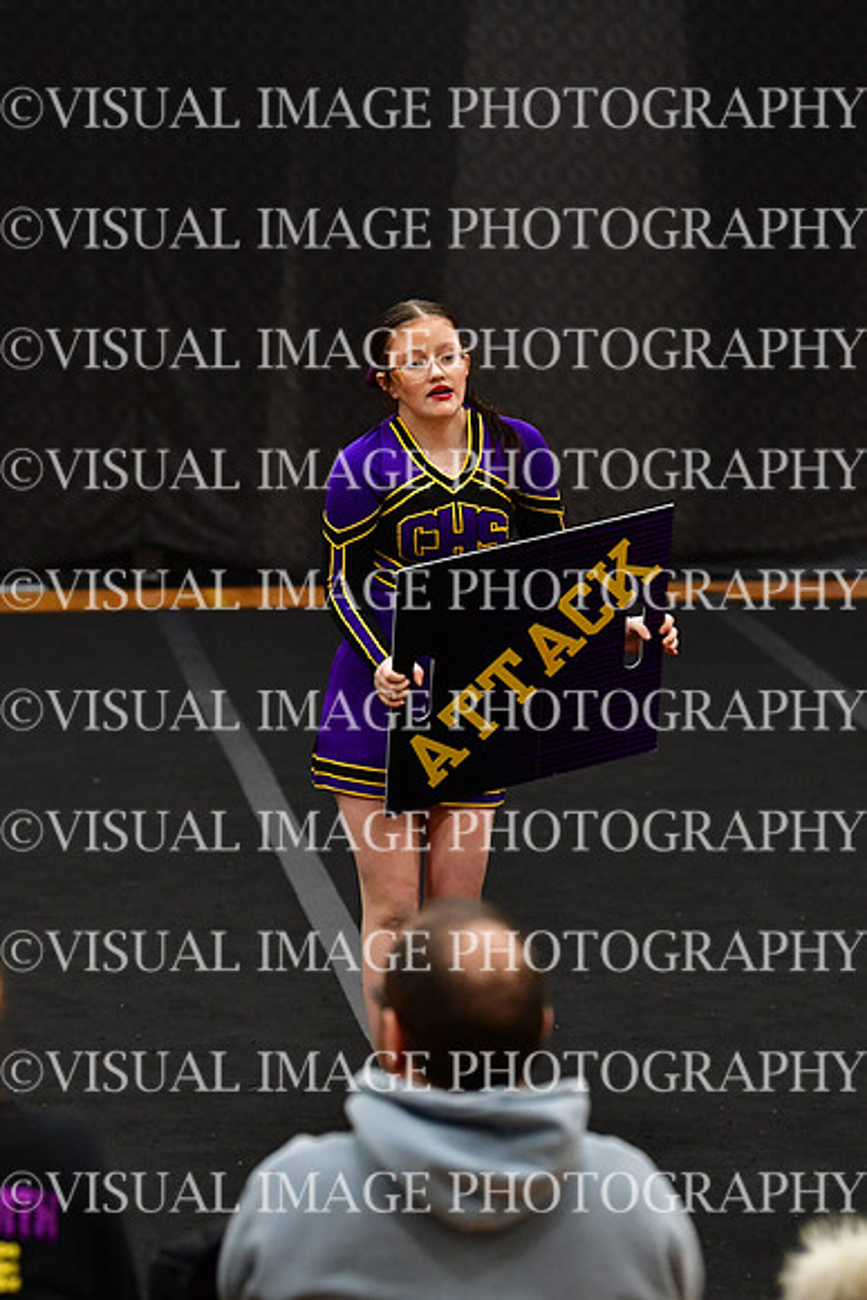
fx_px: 7292
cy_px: 650
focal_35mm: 202
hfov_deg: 6.8
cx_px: 434
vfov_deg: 10.2
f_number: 4
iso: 4000
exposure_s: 1/500
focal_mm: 135
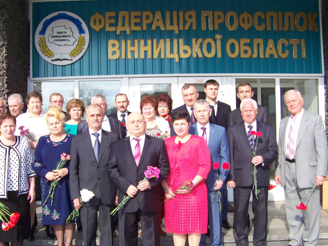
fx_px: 417
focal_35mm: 44
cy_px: 147
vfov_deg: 32.8
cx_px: 153
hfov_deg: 42.9
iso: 64
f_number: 2.8
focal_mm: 5.85
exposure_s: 1/500
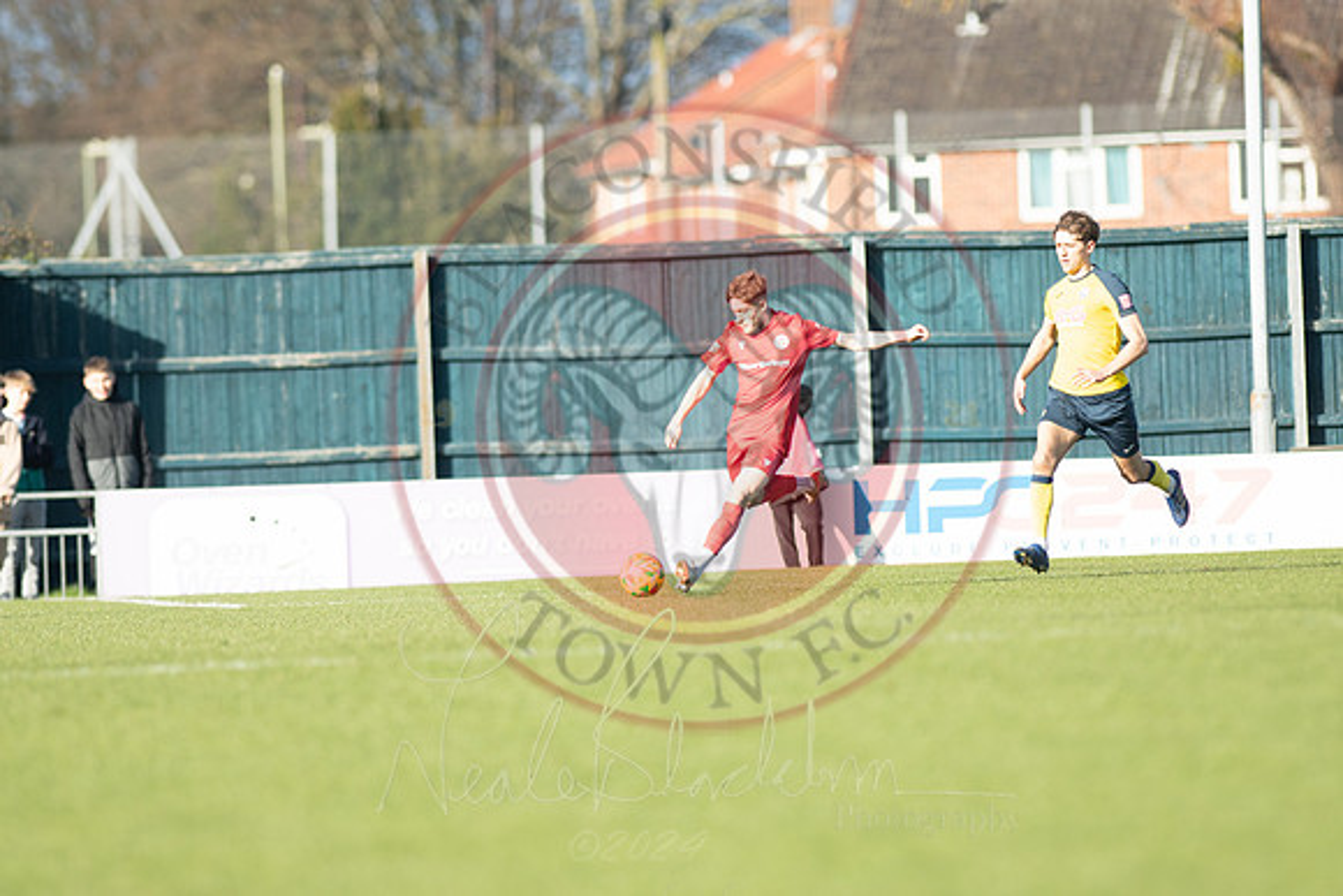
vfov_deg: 3.1
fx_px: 16791
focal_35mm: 450
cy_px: 448
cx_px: 672
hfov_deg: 4.6
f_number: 4.5
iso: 250
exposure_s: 1/1600
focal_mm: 300
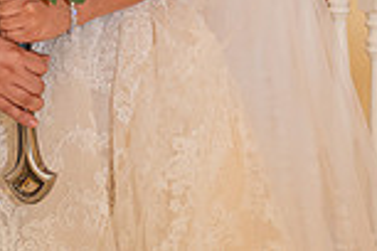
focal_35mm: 205
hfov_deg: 10.0
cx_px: 20
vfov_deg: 6.5
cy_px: -223
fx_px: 2147
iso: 1000
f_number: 2.8
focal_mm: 54
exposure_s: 1/160
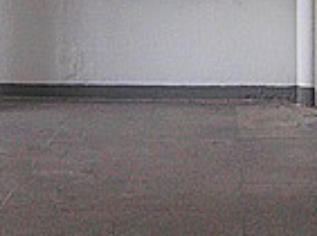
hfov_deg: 16.2
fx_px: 1105
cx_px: 83
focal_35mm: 121
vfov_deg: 11.8
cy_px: -93
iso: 100
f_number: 2.8
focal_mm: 6.1
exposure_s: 1/45
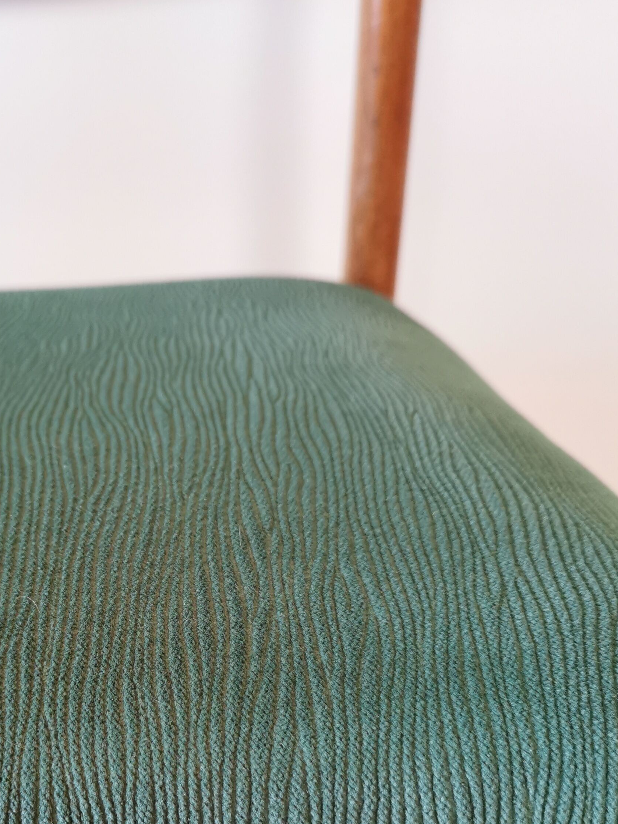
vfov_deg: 41.8
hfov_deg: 32.0
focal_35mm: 44
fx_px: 1047
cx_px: 128
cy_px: 611
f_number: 1.8
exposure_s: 1/50
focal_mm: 5.58
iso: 200
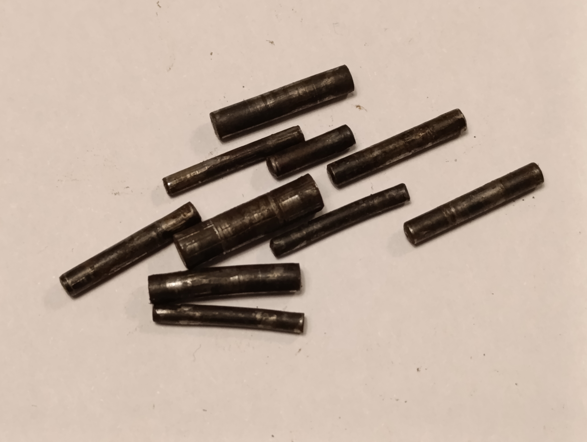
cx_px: 294
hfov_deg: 21.3
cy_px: 221
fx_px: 1562
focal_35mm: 92
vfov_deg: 16.1
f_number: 1.6
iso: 800
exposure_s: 1/100
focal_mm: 6.14
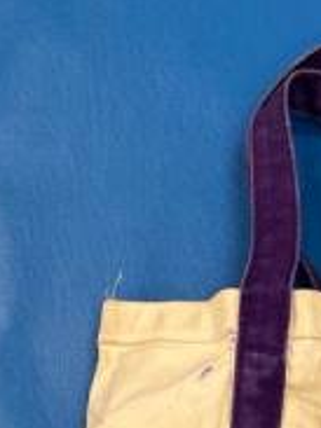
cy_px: 534
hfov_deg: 14.7
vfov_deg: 19.3
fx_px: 1176
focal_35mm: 95
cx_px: 450
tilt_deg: -76.1
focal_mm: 5.1
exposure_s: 1/120
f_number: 1.6
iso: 125
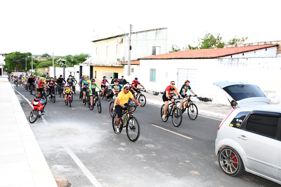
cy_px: 94
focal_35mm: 36
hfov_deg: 53.1
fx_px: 281
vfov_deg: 36.9
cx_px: 140
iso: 8000
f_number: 5
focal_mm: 24
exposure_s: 1/250
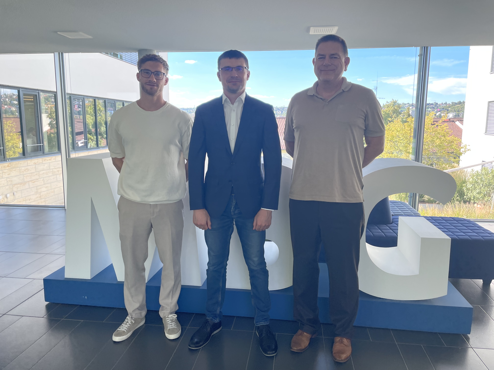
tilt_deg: -7.0
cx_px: 247
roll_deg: -0.4
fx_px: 371
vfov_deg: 53.1
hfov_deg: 67.3
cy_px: 185
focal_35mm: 26
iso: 32
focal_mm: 4.2
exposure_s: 1/246
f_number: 1.6
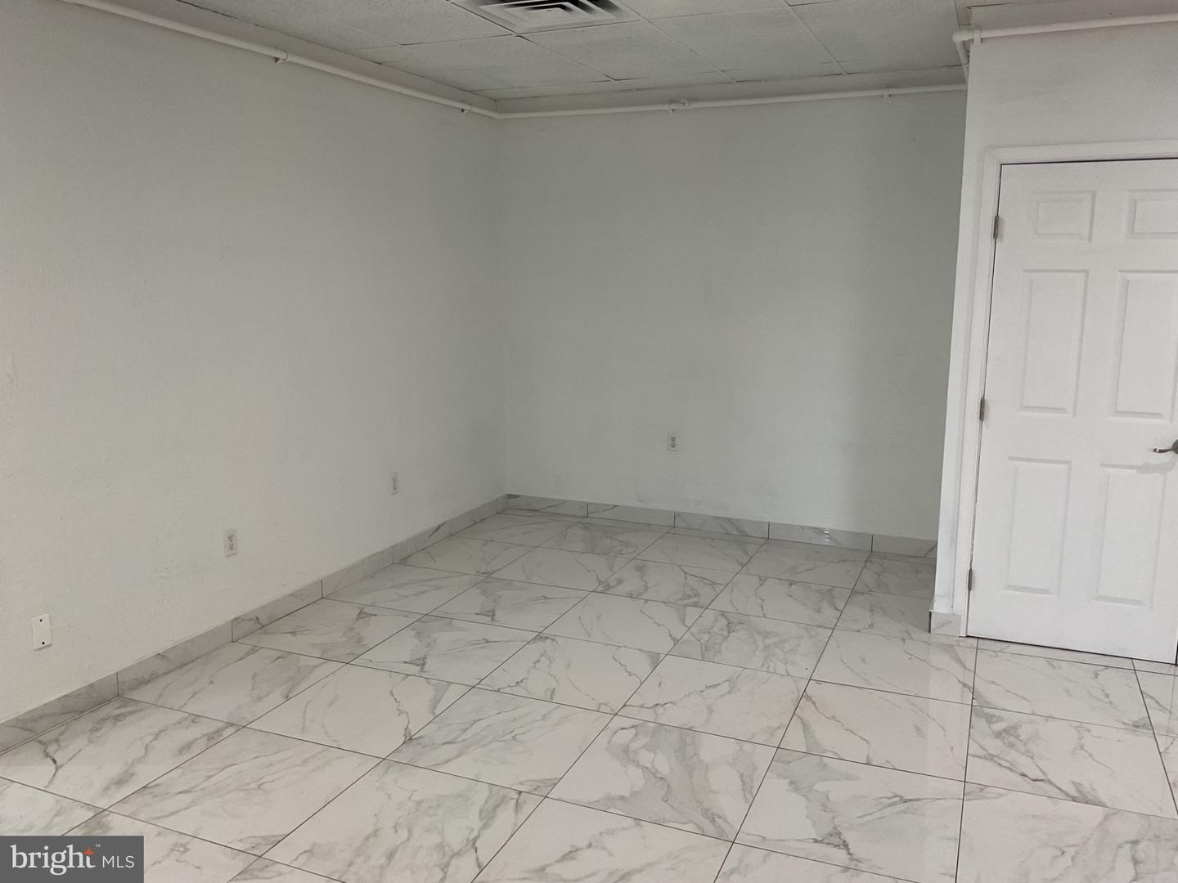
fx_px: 987
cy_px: 442
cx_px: 589
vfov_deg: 48.2
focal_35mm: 29
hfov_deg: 61.7
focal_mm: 3
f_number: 1.8
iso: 50
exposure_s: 1/60
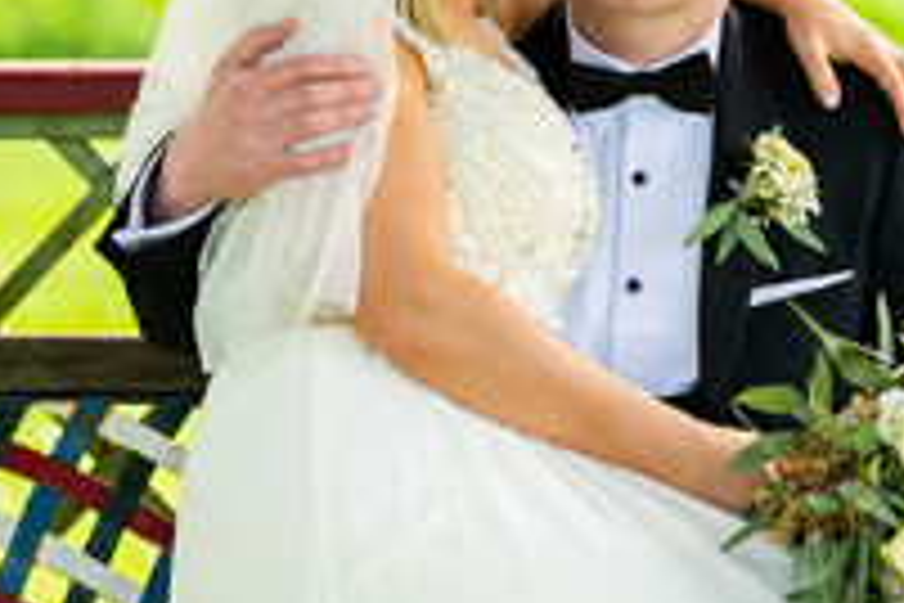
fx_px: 6955
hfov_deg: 7.4
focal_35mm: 277
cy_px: 151
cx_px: 679
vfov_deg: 5.0
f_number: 2.8
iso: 250
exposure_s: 1/640
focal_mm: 135
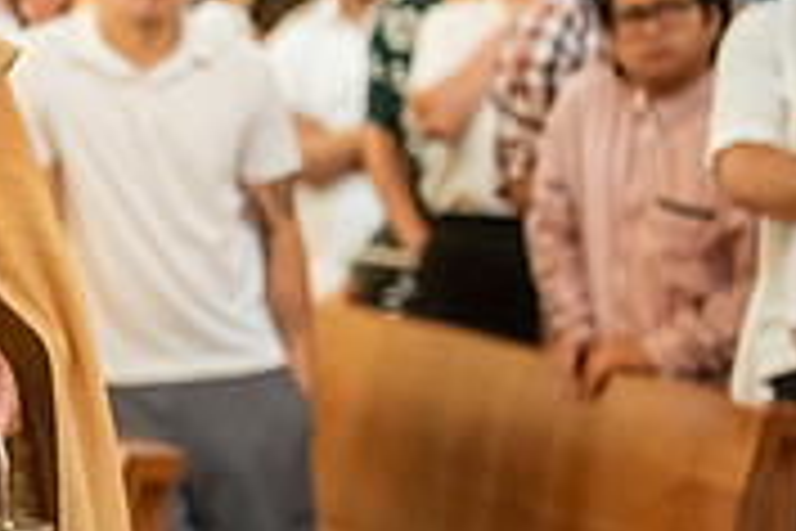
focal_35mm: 322
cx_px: -481
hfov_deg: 6.3
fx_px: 7119
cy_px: 263
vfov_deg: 4.3
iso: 2000
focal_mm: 98
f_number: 2.8
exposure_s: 1/100
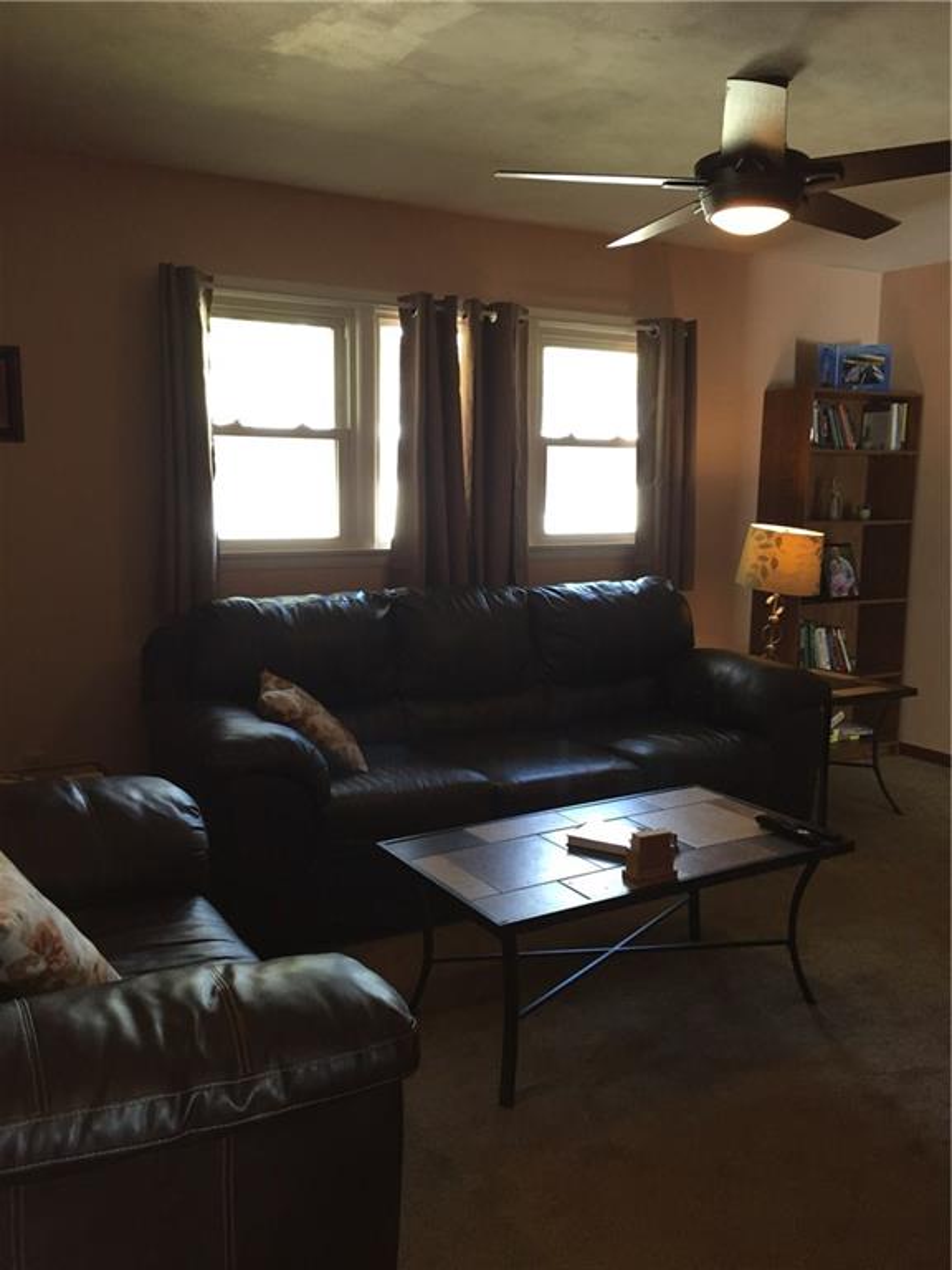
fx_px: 1063
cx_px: 476
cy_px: 635
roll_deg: -1.3
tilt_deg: -8.0
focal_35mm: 29
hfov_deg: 48.2
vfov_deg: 61.7
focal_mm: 4.15
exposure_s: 1/30
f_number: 2.2
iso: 125
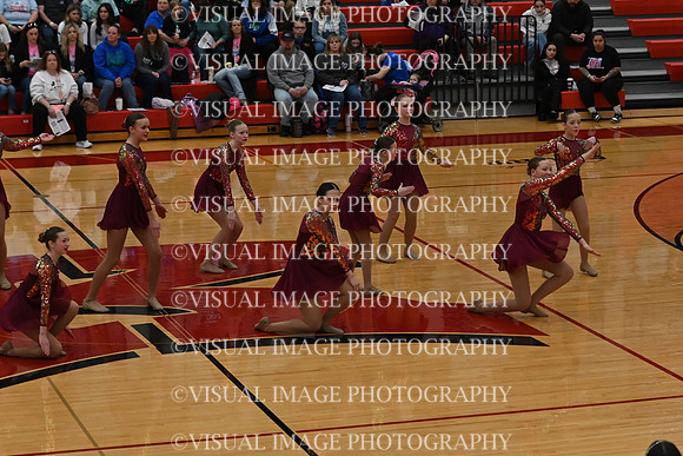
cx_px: 342
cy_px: 228
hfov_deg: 19.5
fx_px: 1992
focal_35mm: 105
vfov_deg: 13.0
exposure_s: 1/400
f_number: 4
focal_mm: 70
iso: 3200
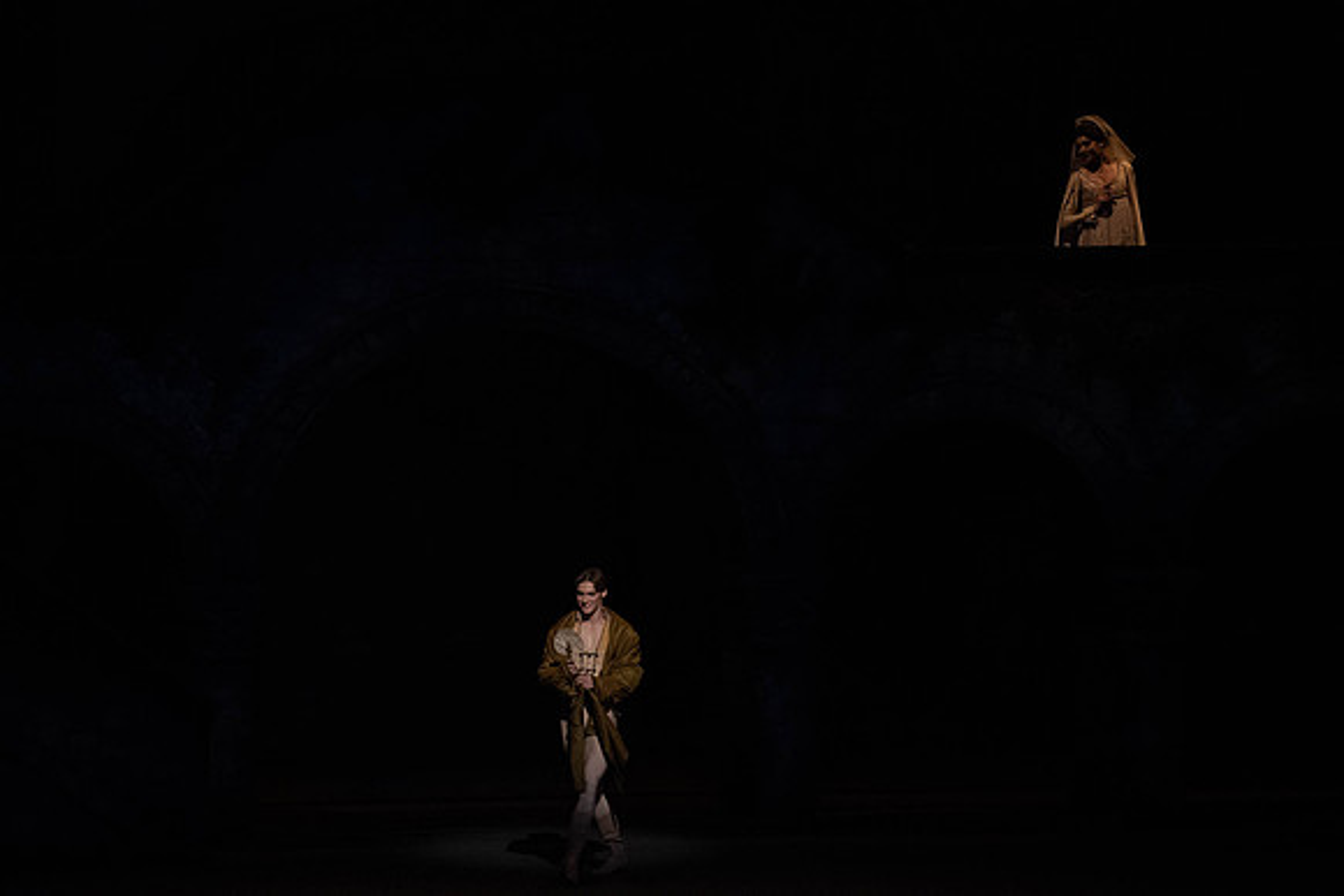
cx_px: 672
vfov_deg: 7.4
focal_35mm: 185
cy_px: 448
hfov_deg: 11.1
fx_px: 6908
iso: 8000
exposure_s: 1/250
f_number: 5.6
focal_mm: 185
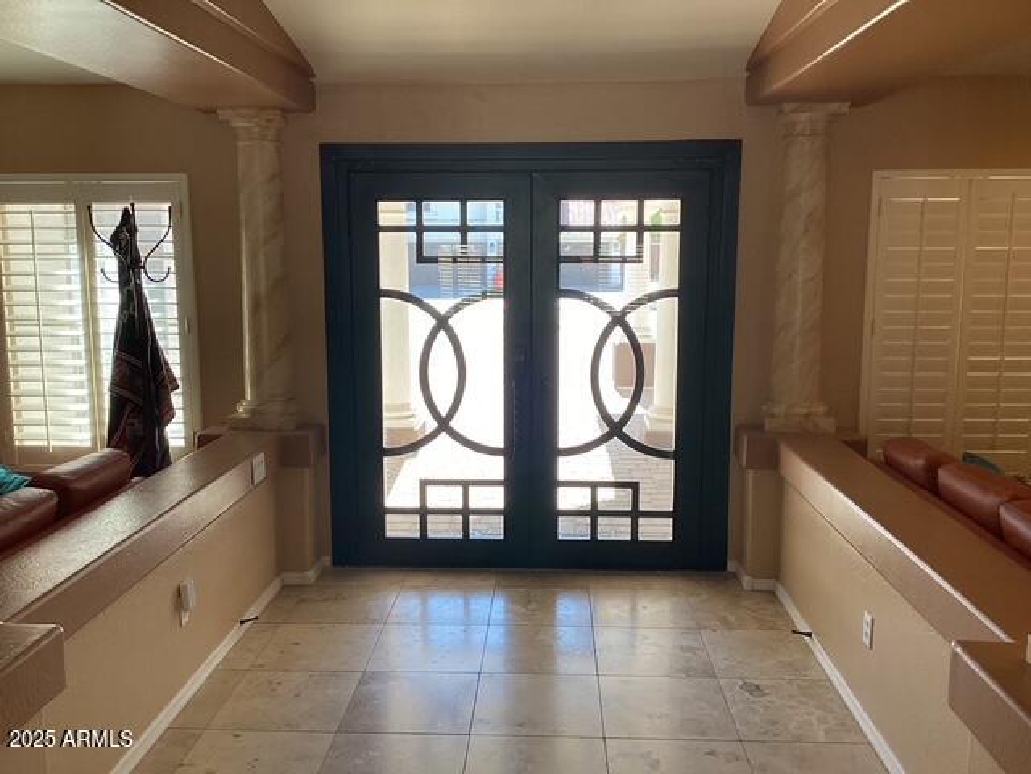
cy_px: 387
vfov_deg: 45.4
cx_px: 516
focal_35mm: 31
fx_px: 923
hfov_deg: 58.4
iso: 50
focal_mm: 3.3
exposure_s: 1/100
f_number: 2.4
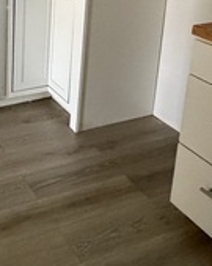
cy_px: 15
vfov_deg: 32.6
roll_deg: -1.0
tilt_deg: -16.4
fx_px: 424
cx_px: 6
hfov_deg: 26.7
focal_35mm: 54
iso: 640
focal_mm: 2.22
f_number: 2.2
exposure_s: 1/60
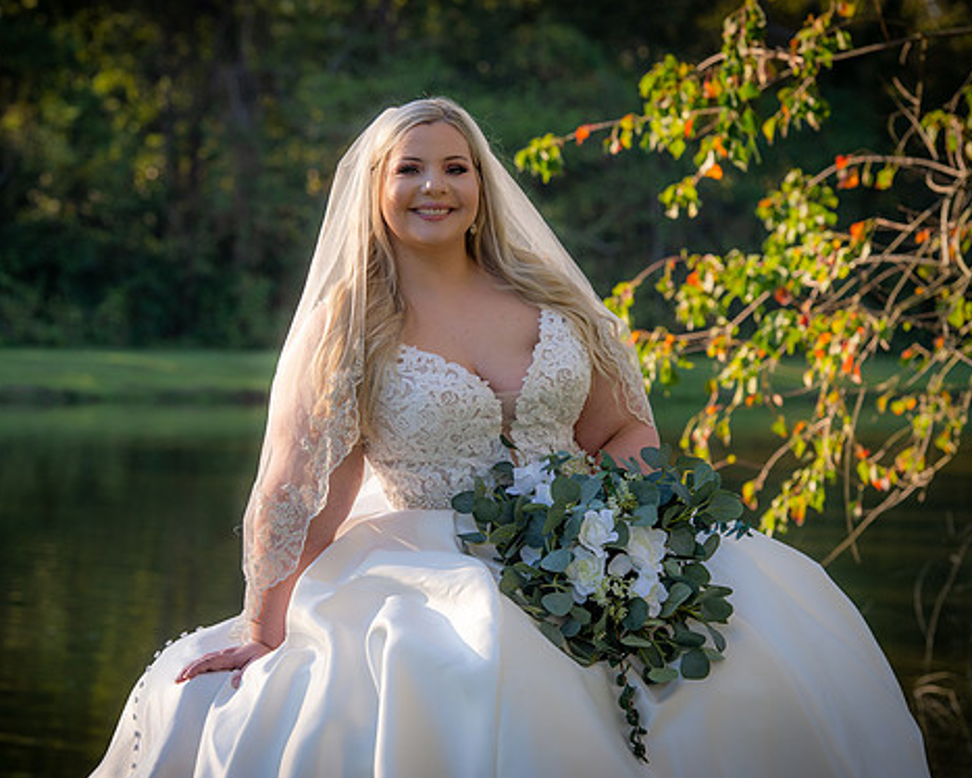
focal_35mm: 142
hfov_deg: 13.6
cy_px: 395
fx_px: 4087
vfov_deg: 10.9
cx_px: 441
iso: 125
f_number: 6.3
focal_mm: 122
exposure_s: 1/160
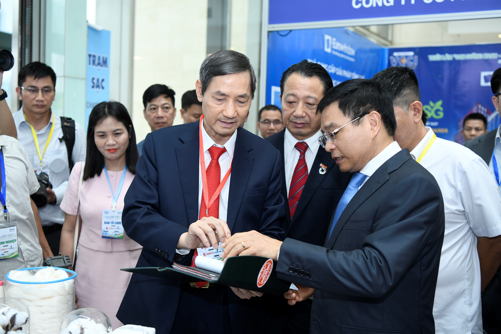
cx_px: 250
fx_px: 612
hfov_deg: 44.5
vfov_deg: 30.5
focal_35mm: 44
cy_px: 167
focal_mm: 44
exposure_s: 1/200
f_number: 3.5
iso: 800
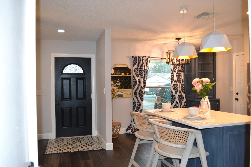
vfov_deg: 47.9
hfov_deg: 67.4
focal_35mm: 27
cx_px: 126
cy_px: 84
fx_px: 188
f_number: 3.5
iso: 1250
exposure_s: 1/60
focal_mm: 18
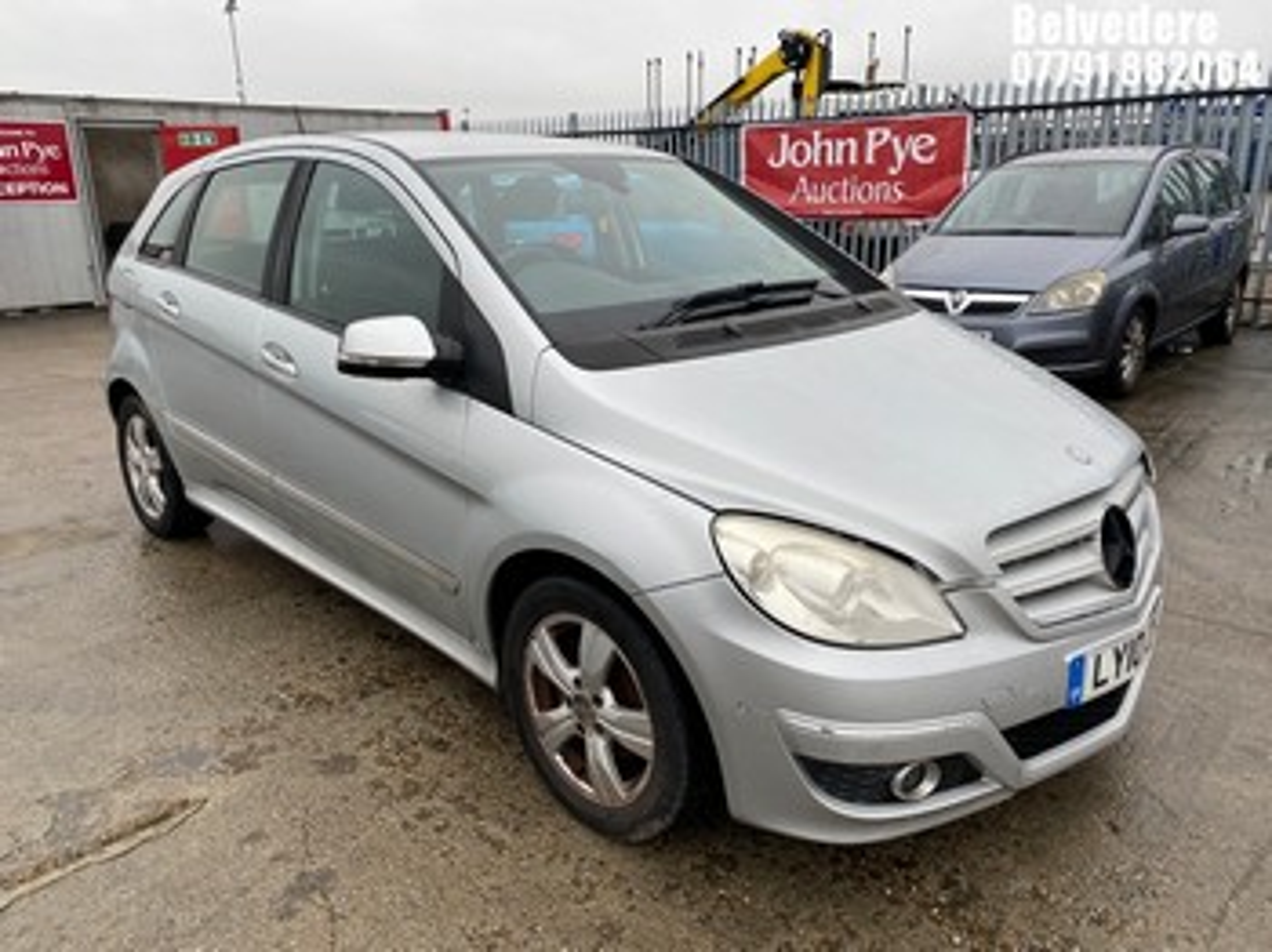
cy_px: 476
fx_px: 955
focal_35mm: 26
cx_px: 636
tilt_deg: -18.2
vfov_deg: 53.0
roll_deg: +2.1
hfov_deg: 67.3
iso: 32
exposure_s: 1/379
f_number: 1.8
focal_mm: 4.25
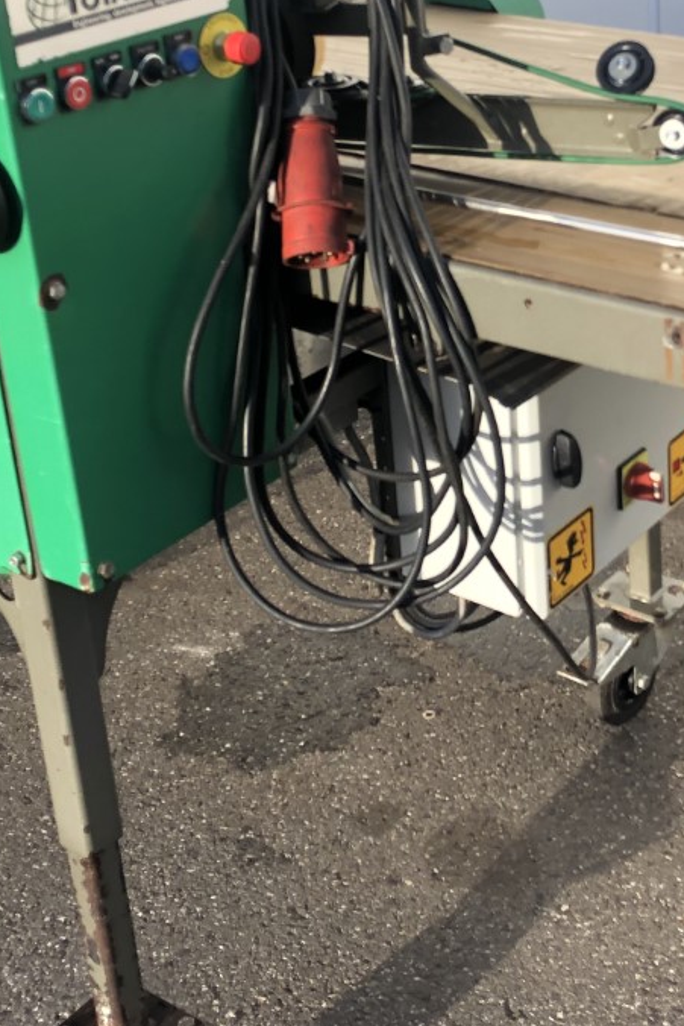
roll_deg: +2.0
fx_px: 1766
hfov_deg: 21.5
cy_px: 276
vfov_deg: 31.9
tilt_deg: -20.9
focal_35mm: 62
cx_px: 599
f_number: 1.8
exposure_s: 1/552
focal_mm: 4
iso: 20
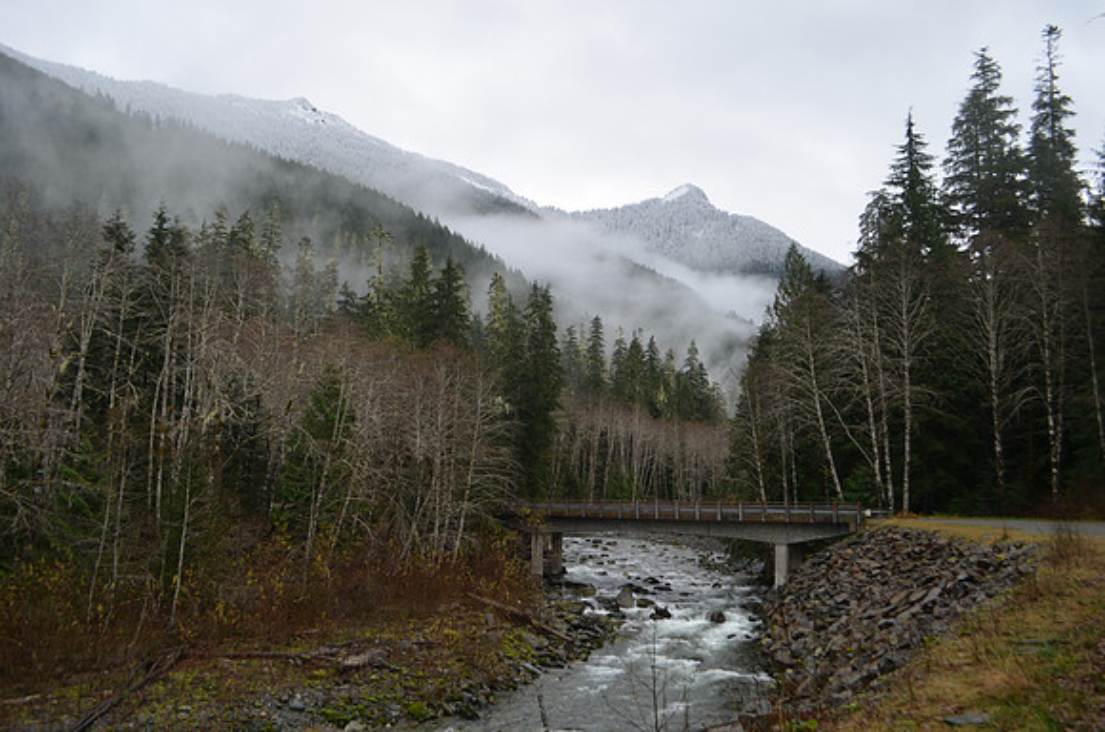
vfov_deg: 47.7
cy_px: 366
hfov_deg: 67.5
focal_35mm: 27
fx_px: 827
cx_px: 552
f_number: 5
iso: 100
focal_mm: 18
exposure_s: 1/100
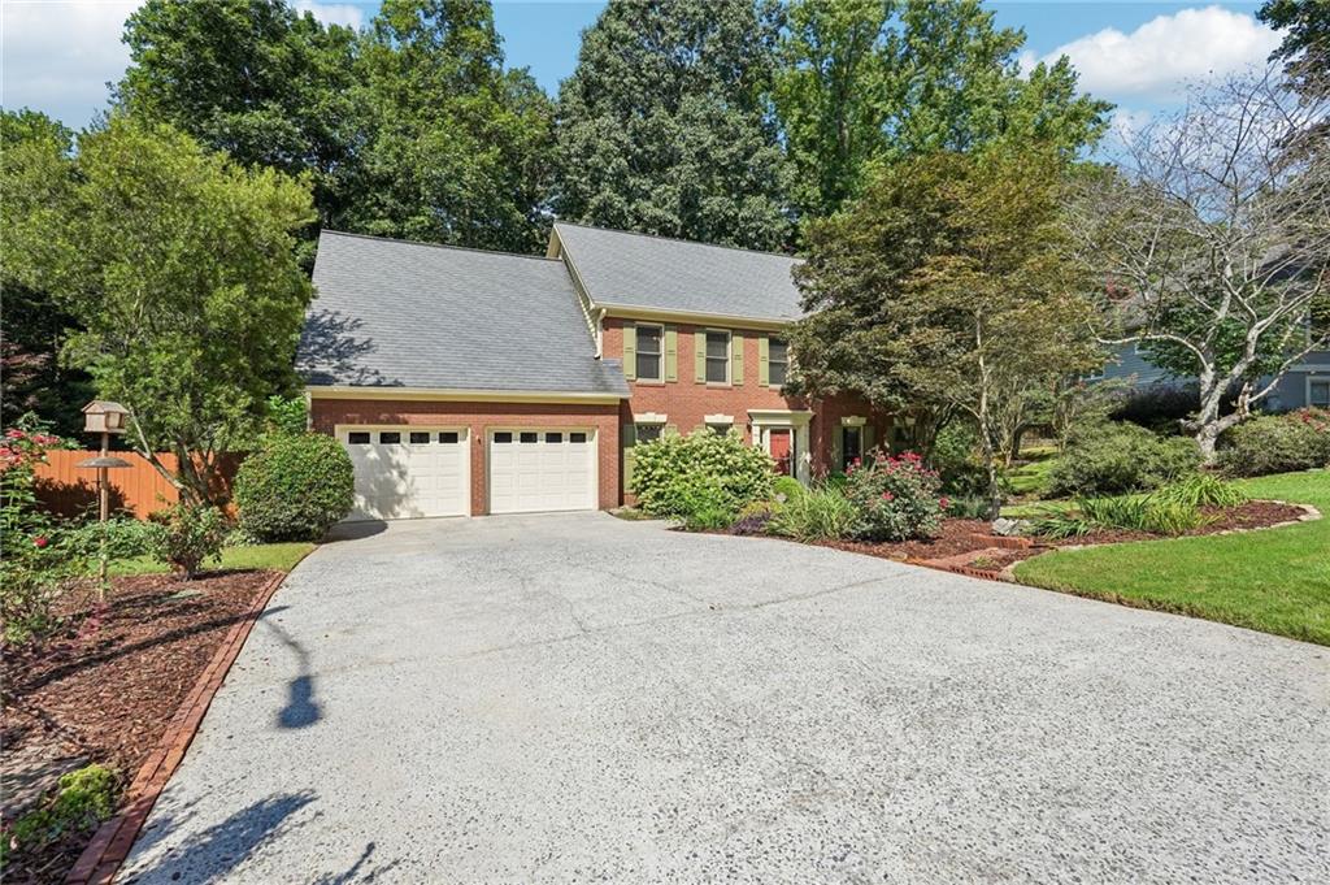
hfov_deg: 96.8
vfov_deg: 73.7
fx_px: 591
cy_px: 442
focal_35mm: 16
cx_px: 665
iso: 800
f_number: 8
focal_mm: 16
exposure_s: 1/2000
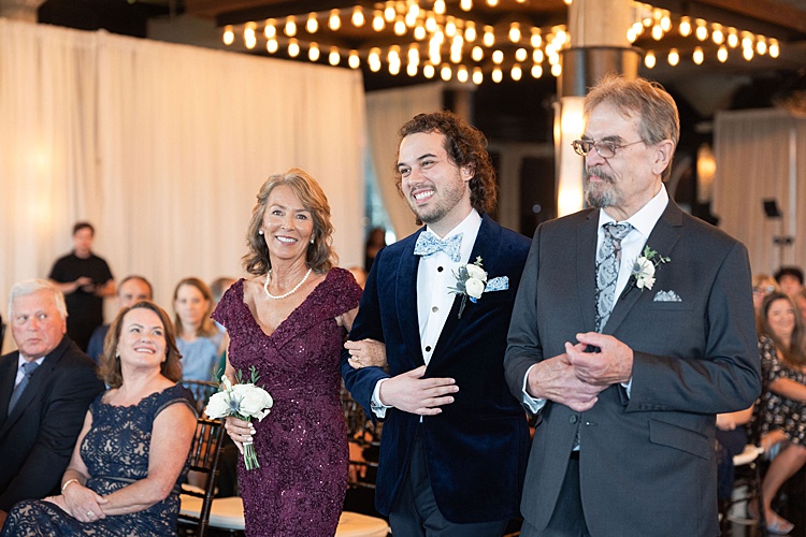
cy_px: 268
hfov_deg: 30.8
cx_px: 403
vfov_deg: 20.8
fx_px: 1462
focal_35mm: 65
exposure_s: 1/250
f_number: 2.2
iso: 1250
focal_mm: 65
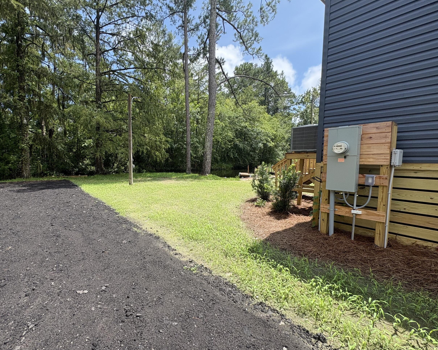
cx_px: 179
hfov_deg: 88.7
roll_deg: -0.3
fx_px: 220
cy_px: 177
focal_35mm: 17
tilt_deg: -5.3
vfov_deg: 77.0
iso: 50
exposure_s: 1/968
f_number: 2.2
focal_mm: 2.22
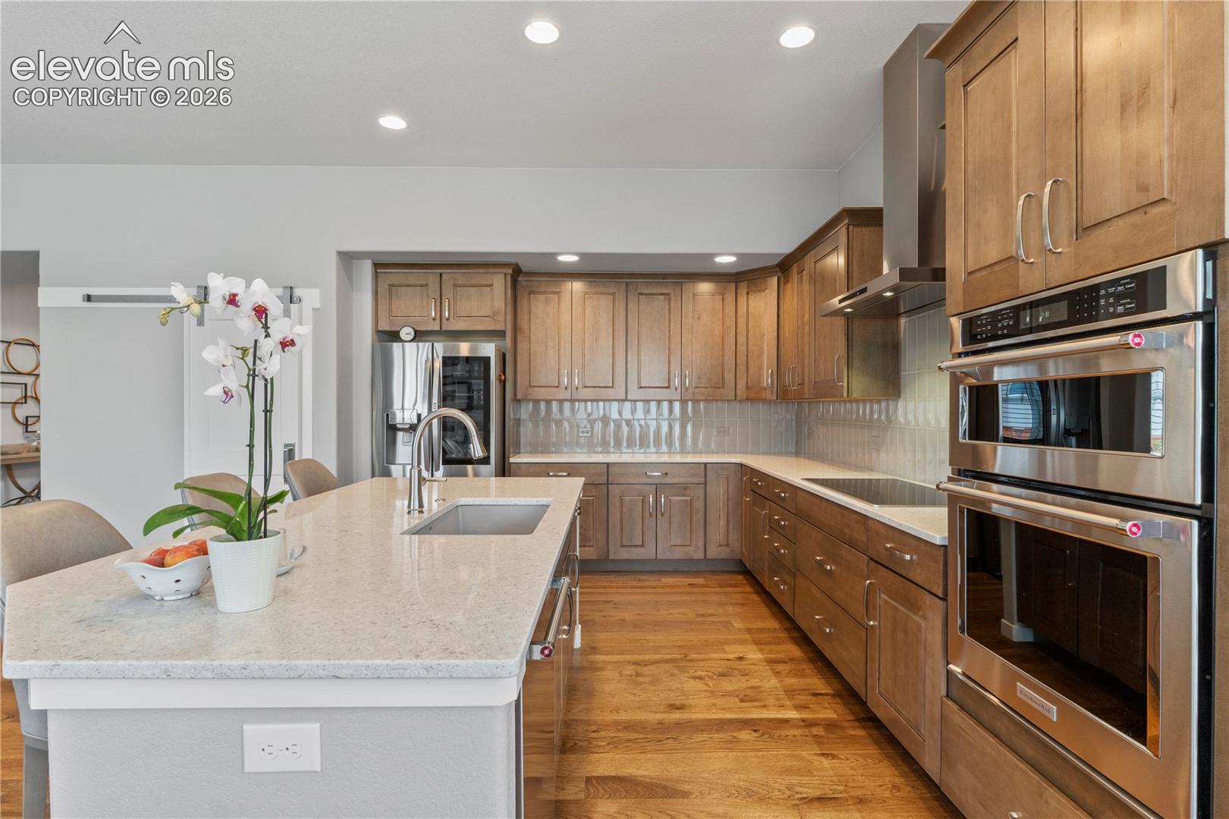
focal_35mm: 17
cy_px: 410
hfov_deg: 93.4
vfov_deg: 70.6
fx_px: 579
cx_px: 614
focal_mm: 11.3
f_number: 8
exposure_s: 1/40
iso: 160
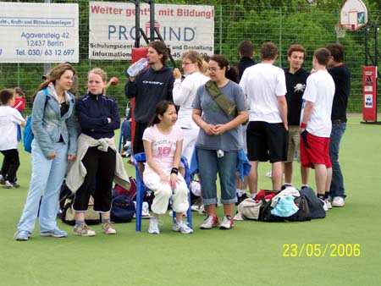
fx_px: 1255
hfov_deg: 17.3
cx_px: 190
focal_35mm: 114
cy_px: 143
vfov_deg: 13.0
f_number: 4.8
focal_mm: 24
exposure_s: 1/125
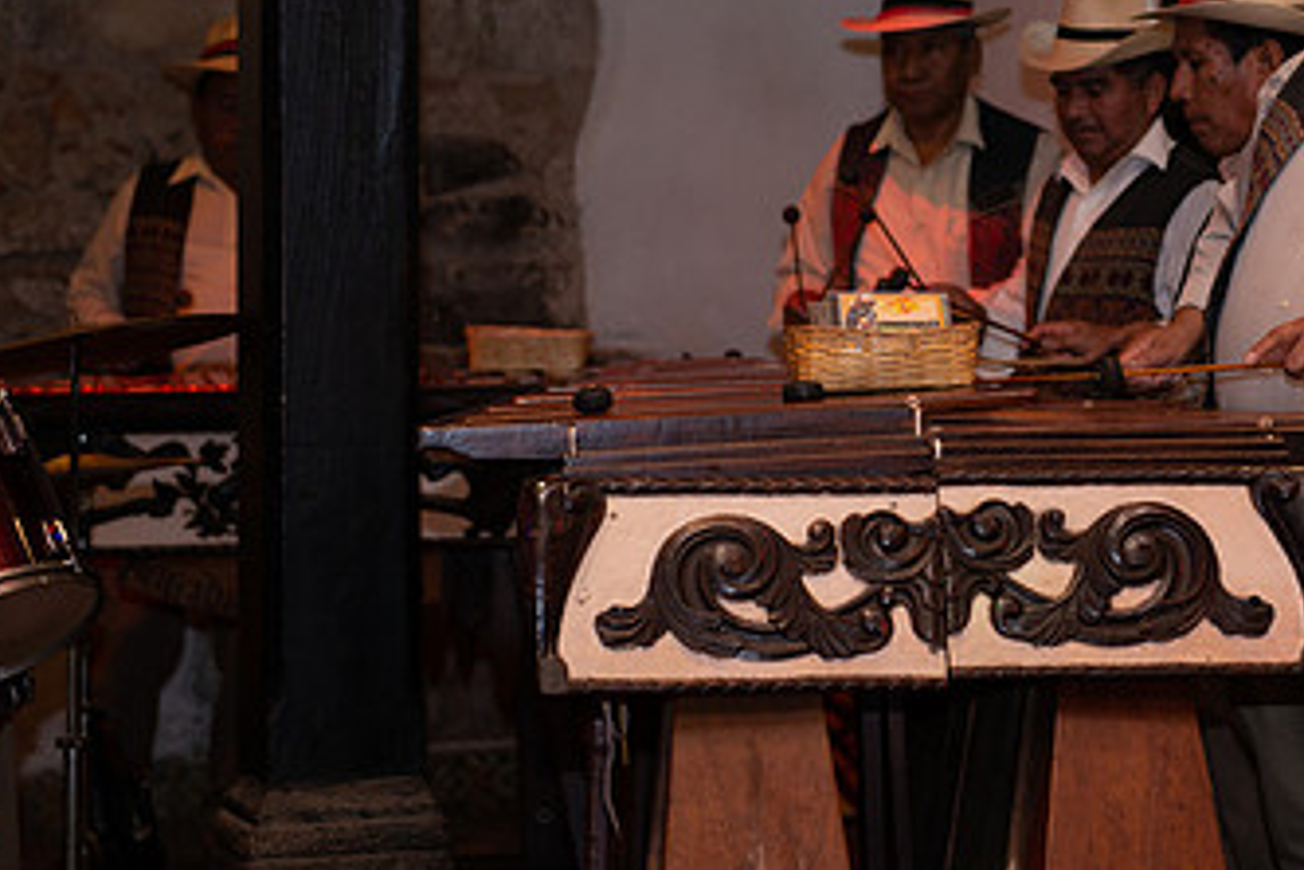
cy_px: 233
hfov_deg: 16.6
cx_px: 1077
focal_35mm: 122
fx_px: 4419
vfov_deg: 11.2
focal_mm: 70
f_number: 2.8
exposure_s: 1/80
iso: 1000
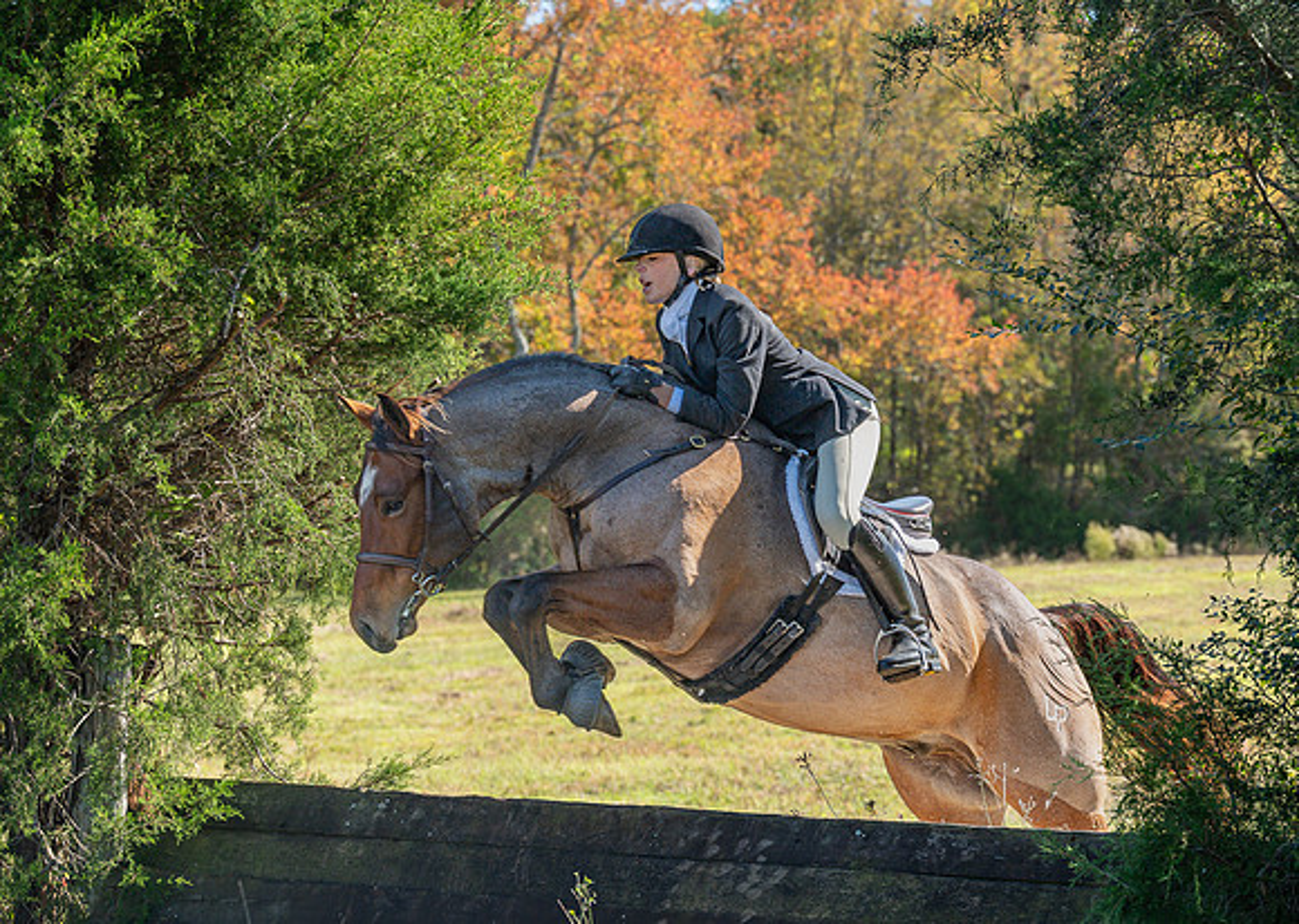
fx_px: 3374
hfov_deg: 21.8
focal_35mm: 92
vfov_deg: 15.6
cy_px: 375
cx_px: 693
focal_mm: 70
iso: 500
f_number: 4
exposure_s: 1/640
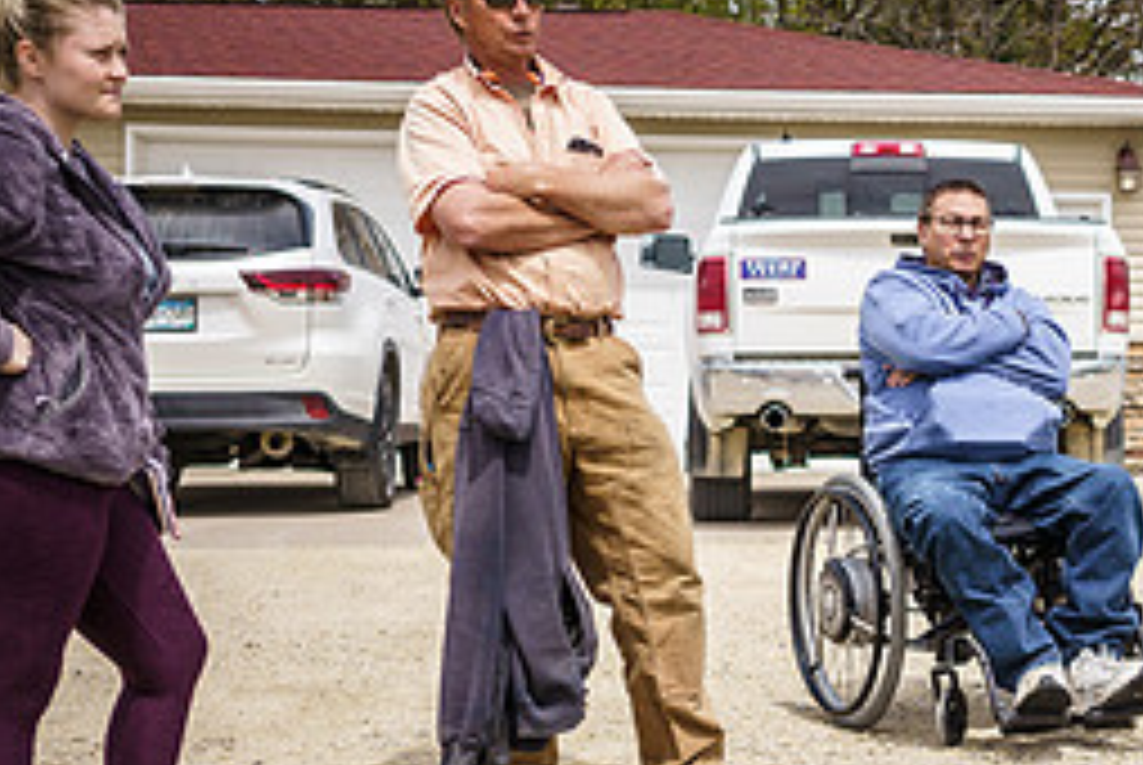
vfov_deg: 16.3
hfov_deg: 23.4
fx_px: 2670
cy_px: 493
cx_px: 1069
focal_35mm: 84
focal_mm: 35
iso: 200
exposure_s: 1/4000
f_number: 2.8
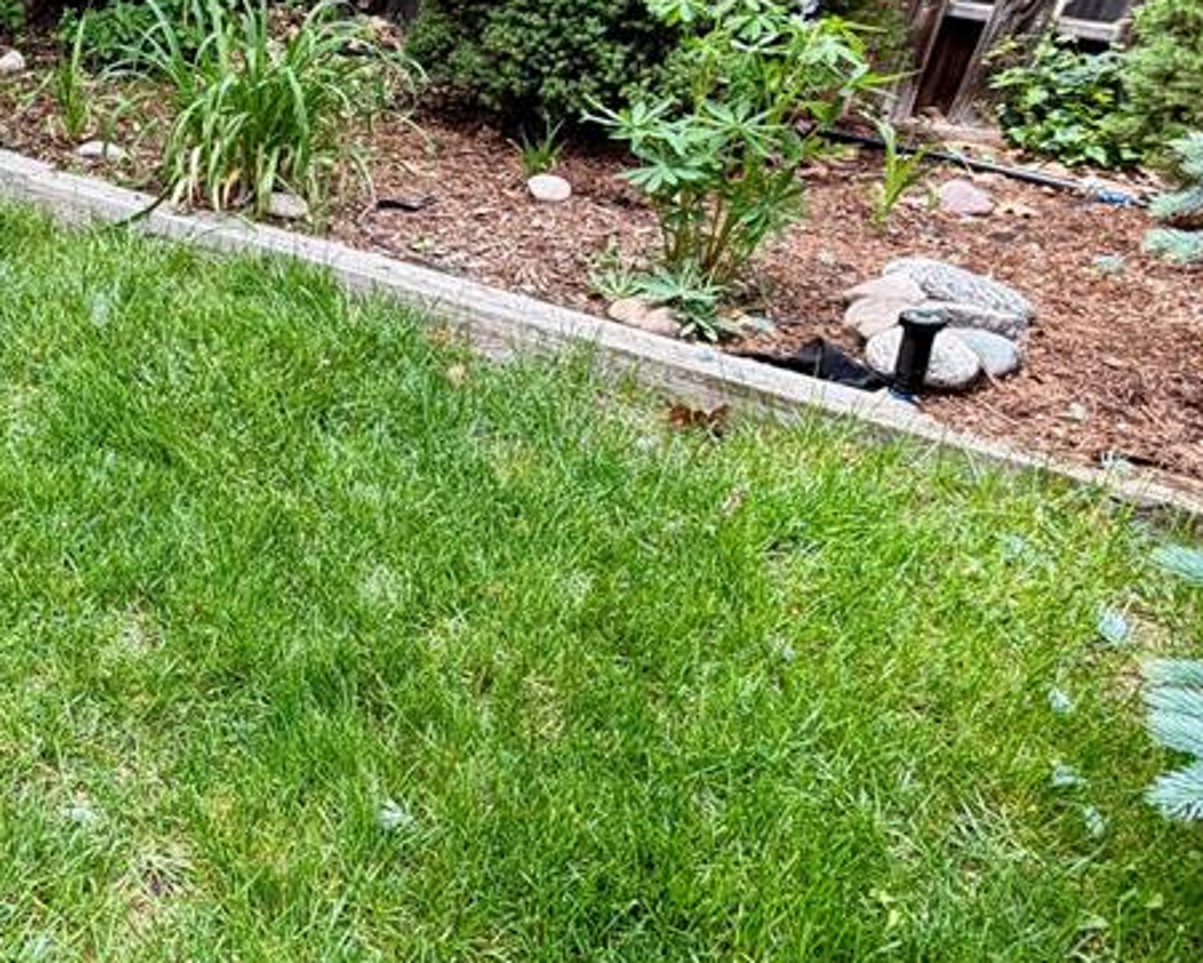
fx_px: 1104
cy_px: 305
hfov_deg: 50.6
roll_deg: -3.8
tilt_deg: -24.5
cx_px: 117
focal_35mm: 31
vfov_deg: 46.2
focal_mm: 2.22
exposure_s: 1/180
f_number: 2.2
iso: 40
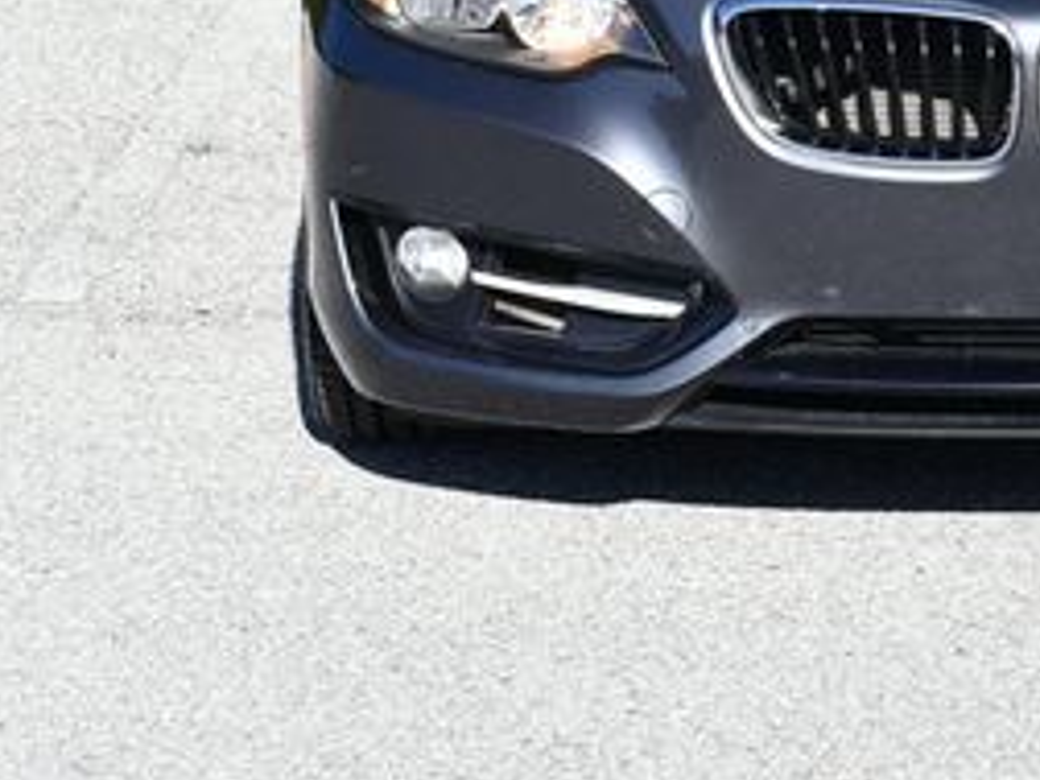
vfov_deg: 7.9
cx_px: 1077
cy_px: -78
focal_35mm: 186
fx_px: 5588
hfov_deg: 10.5
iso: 180
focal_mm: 38
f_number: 8
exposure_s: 1/250
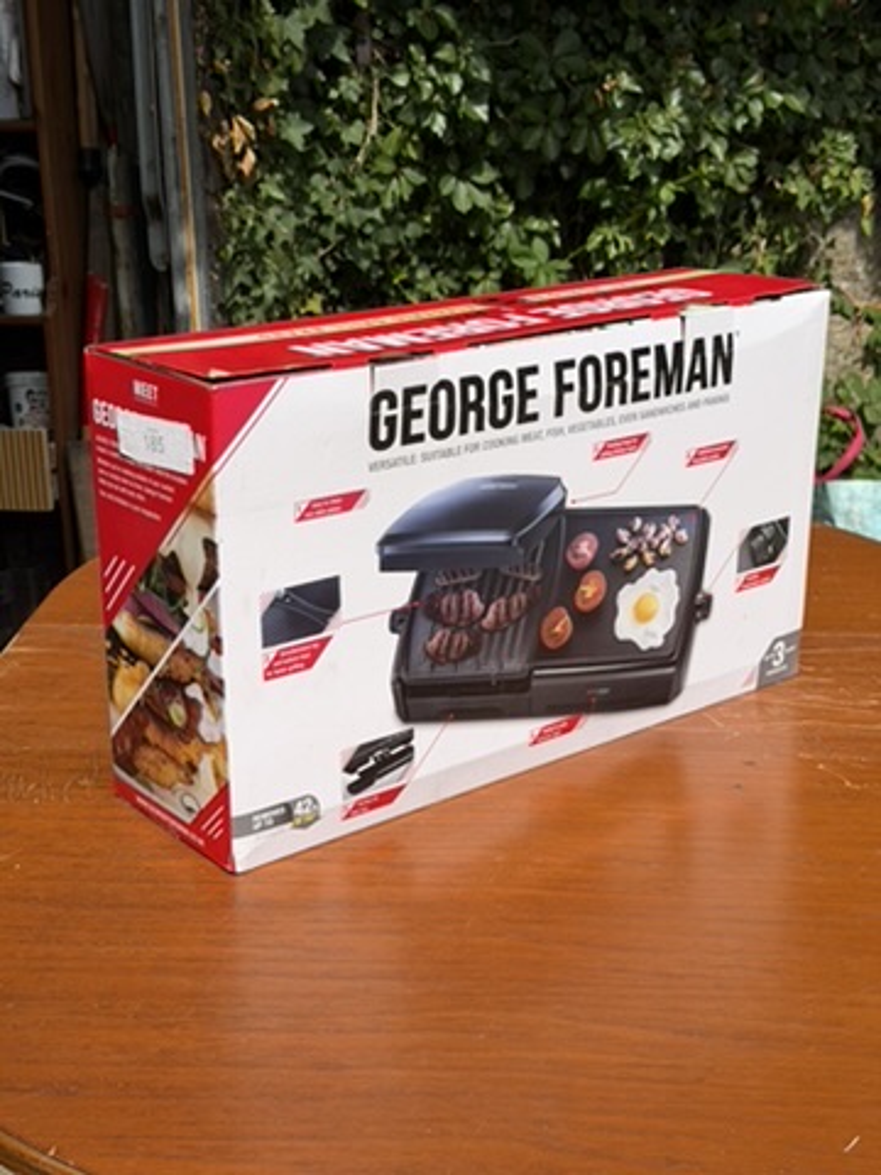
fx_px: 1629
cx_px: 440
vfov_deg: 39.7
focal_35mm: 48
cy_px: 588
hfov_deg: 30.3
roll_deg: +1.3
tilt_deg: -18.9
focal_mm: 6.76
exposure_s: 1/4878
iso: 64
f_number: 1.78
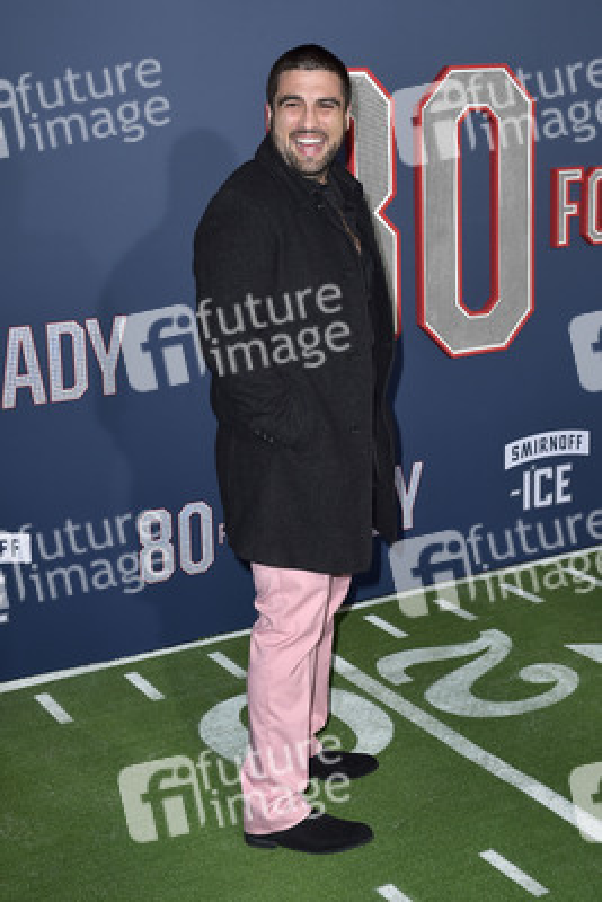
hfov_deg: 28.1
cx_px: 301
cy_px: 451
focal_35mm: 48
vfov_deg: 41.1
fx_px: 1203
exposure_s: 1/250
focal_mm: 48
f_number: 6.3
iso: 400
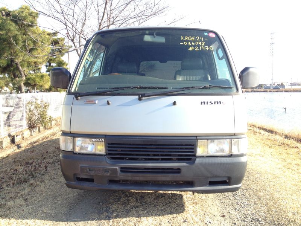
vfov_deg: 40.7
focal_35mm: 35
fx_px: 304
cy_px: 113
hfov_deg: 52.6
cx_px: 150
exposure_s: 1/315
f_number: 2.4
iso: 50
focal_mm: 4.28
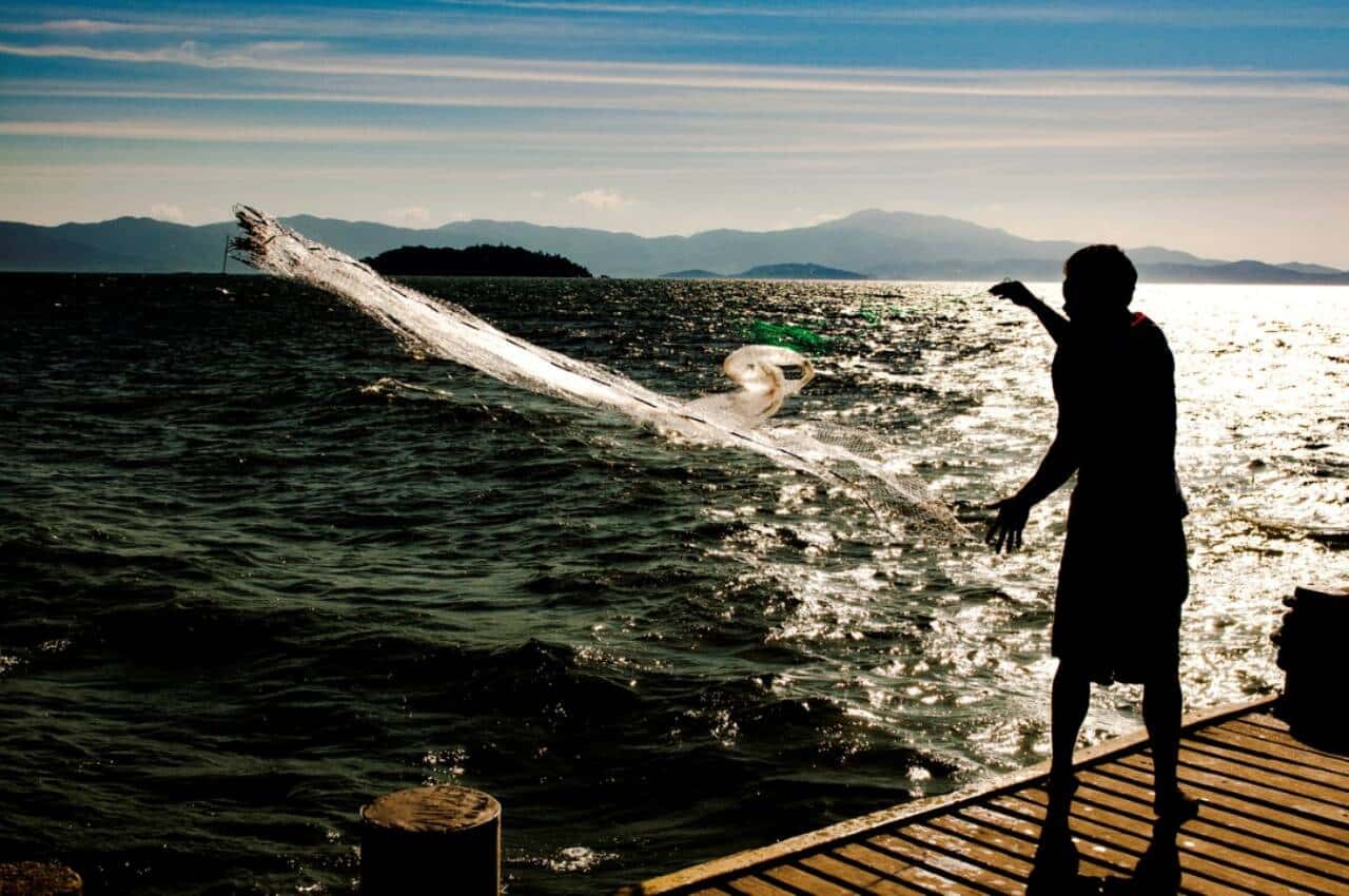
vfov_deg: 28.9
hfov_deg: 42.4
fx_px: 1740
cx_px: 674
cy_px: 448
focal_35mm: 46
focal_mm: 31
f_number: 6.7
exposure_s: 1/2000
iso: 200
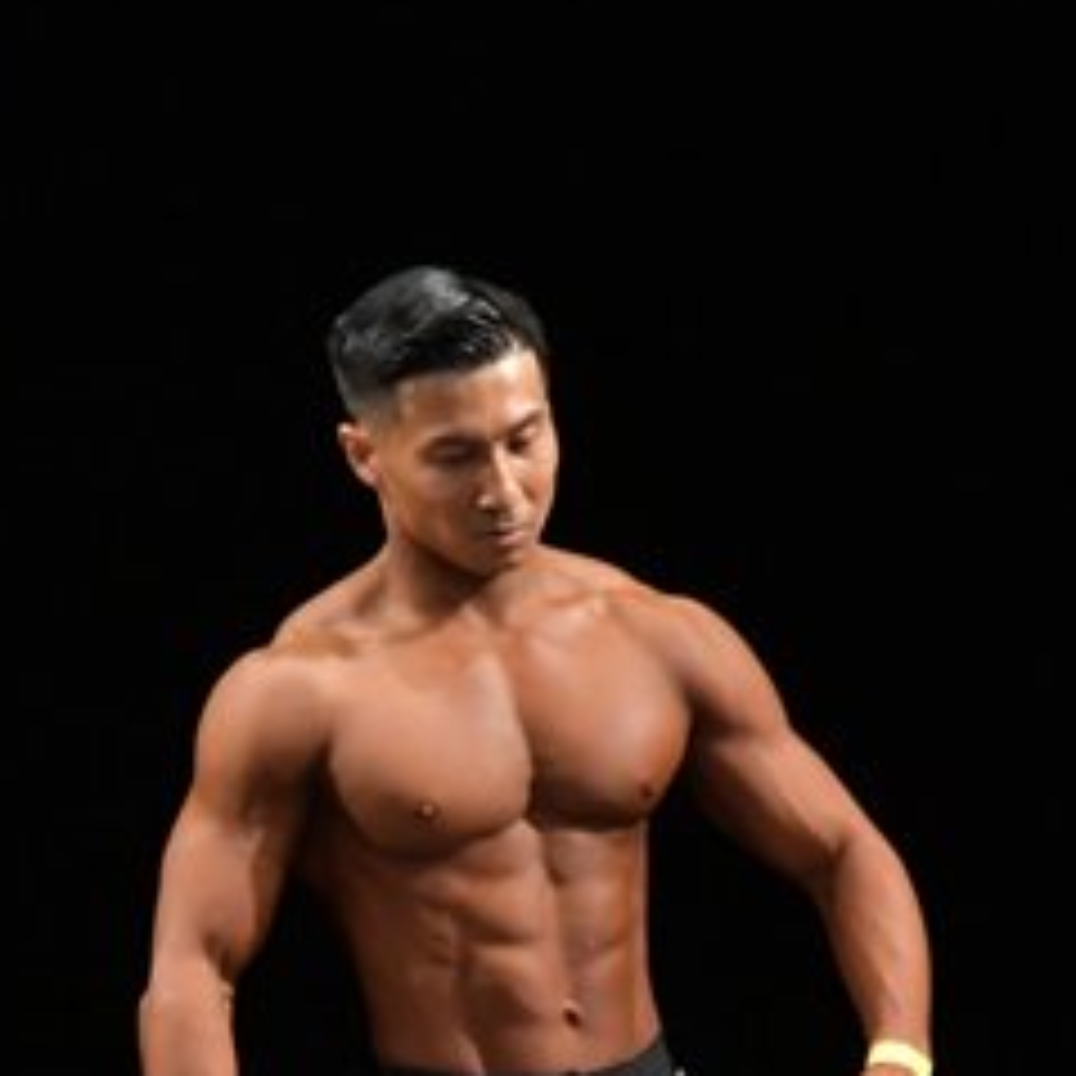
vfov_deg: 2.0
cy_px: 1130
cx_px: 394
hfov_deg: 2.0
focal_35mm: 868
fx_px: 30525
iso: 3200
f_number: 5.6
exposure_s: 1/400
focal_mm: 210
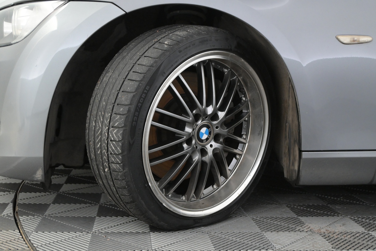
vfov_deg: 28.5
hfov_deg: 41.7
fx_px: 493
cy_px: 126
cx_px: 188
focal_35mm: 47
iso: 2500
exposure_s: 1/80
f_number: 5
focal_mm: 31.5
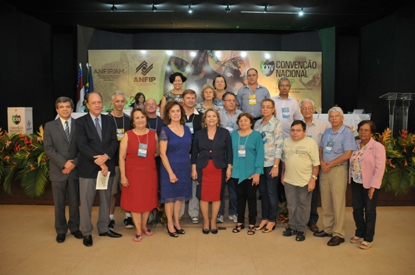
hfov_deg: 67.4
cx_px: 208
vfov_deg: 47.8
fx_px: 311
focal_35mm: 27
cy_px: 138
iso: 1250
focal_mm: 18
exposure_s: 1/60
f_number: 4
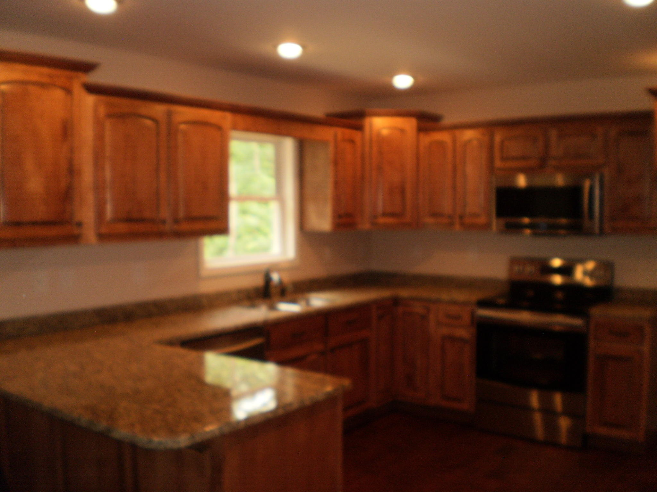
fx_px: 683
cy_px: 246
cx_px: 328
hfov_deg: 51.4
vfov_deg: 39.7
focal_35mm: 36
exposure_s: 1/30
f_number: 3.1
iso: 125
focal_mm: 6.3
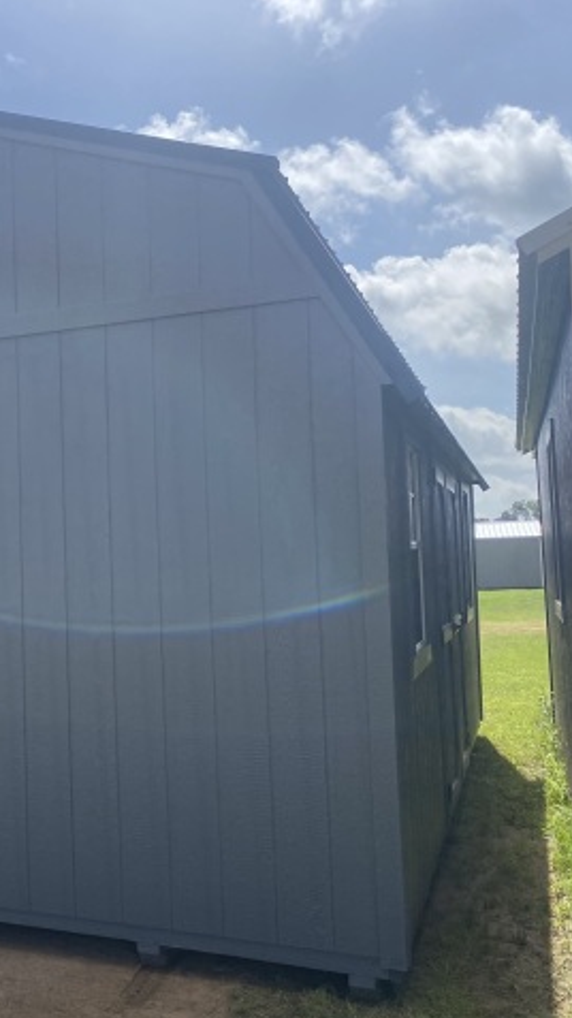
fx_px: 1026
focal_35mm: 38
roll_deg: +0.8
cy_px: 510
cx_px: 49
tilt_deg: +5.2
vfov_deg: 52.8
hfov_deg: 29.8
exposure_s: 1/2890
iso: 32
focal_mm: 4.25
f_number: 1.8
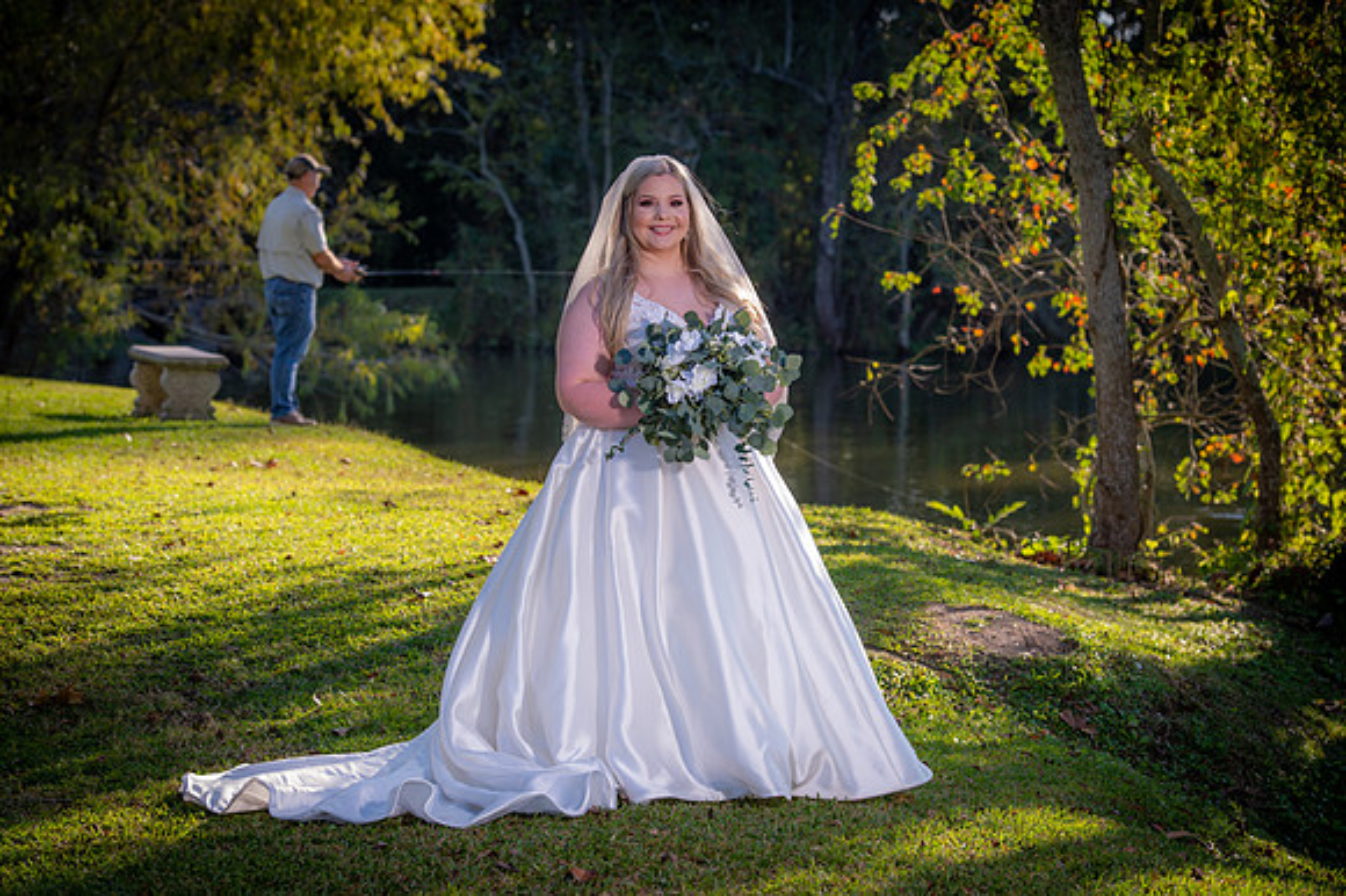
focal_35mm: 102
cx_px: 673
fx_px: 3811
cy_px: 448
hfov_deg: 20.0
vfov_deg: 13.4
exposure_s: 1/125
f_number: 5.6
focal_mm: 102
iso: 100
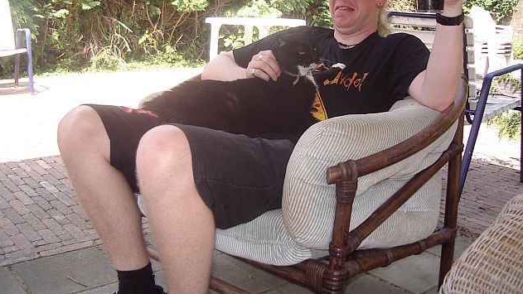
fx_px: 582
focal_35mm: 42
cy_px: 112
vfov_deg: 28.3
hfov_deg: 48.4
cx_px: 263
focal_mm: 5.8
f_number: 2.6
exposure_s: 1/160
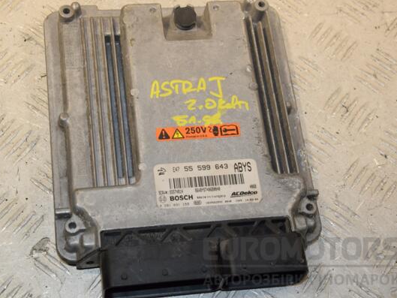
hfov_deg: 26.5
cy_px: 149
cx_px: 189
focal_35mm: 74
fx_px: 844
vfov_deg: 20.0
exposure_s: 1/200
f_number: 8
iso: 800
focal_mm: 45
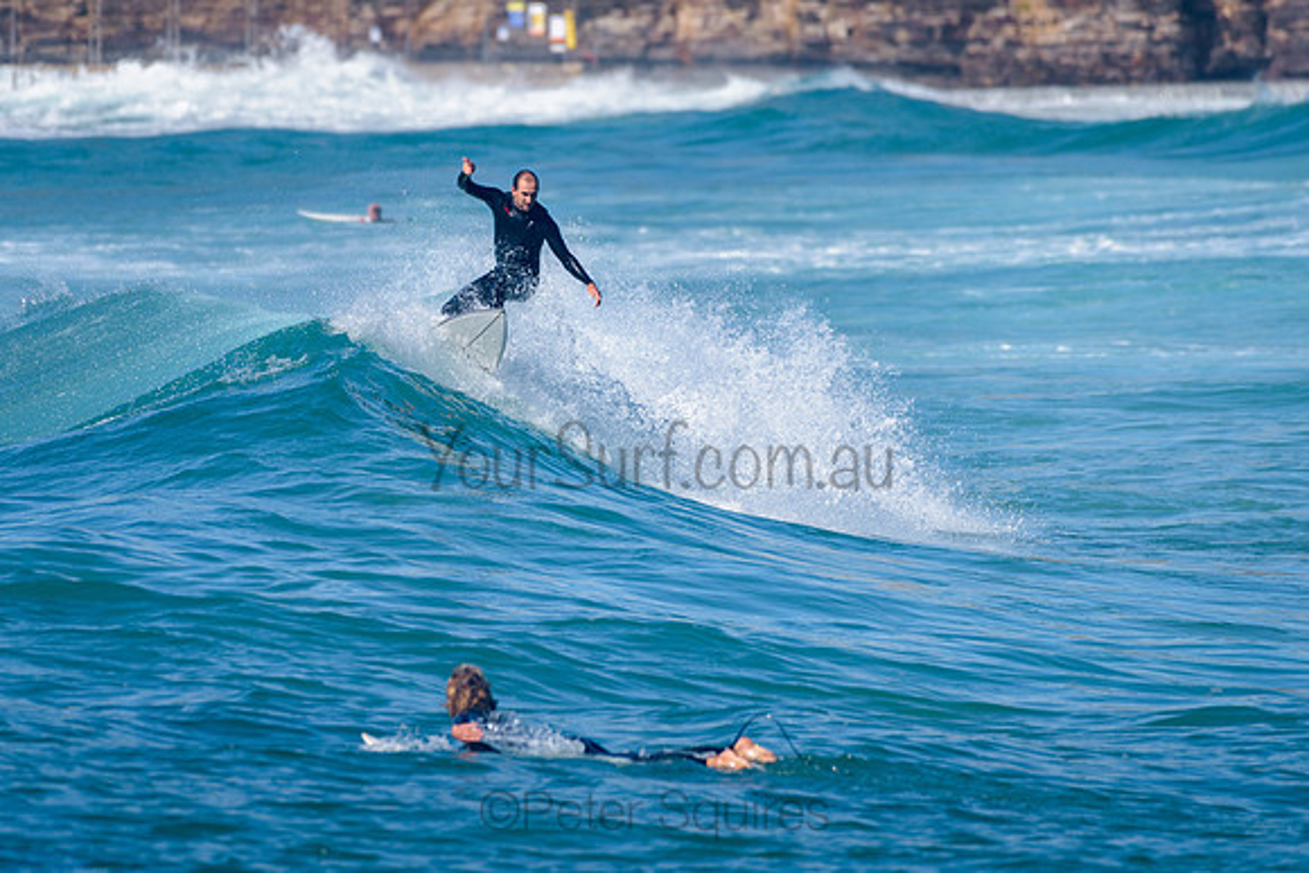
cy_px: 365
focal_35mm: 613
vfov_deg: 2.2
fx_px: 22286
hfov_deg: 3.4
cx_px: 578
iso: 250
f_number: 5.6
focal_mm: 500
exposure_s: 1/2000
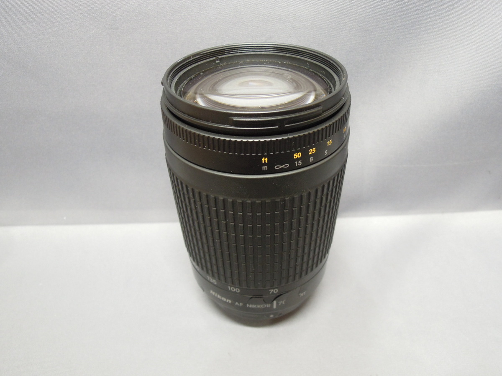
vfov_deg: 56.8
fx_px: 348
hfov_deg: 71.6
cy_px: 188
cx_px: 251
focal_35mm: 24
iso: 400
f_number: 2.8
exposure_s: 1/20
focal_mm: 4.3
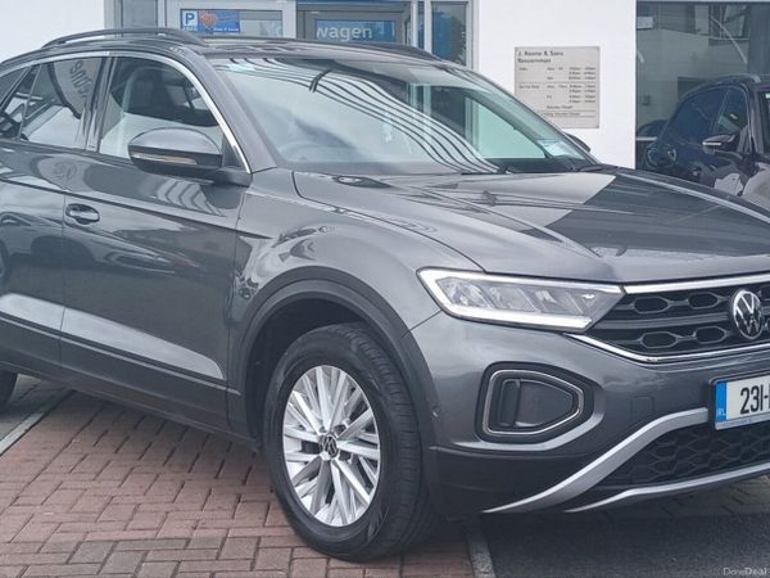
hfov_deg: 67.3
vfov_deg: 53.1
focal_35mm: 26
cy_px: 289
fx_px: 578
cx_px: 385
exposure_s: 1/324
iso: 20
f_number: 1.8
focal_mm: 3.98
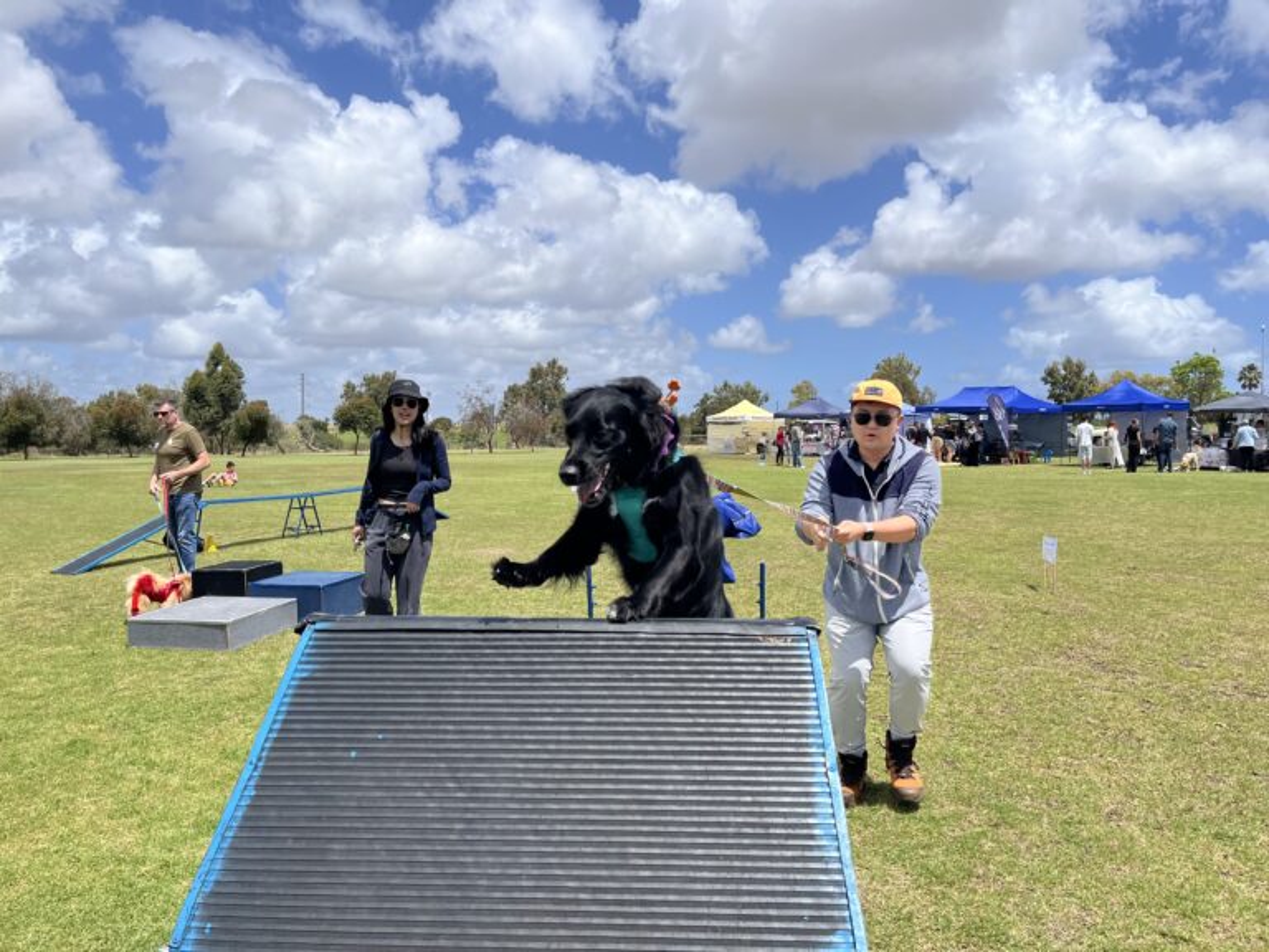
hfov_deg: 67.3
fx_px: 953
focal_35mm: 26
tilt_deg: +3.2
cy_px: 476
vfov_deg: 53.1
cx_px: 634
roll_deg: +2.1
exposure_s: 1/5319
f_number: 1.6
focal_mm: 5.1
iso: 50
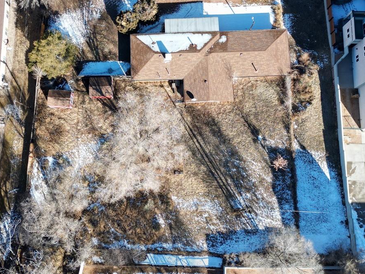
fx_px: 453
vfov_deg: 33.3
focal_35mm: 43
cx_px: 152
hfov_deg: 43.7
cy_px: 92
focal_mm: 6.72
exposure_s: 1/1500
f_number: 1.7
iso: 130
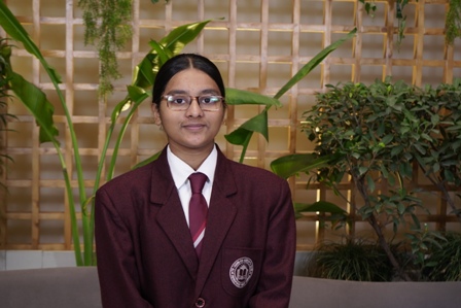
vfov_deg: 22.3
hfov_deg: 32.9
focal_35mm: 61
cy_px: 154
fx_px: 781
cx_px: 230
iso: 320
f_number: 4.5
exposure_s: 1/80
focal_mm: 41
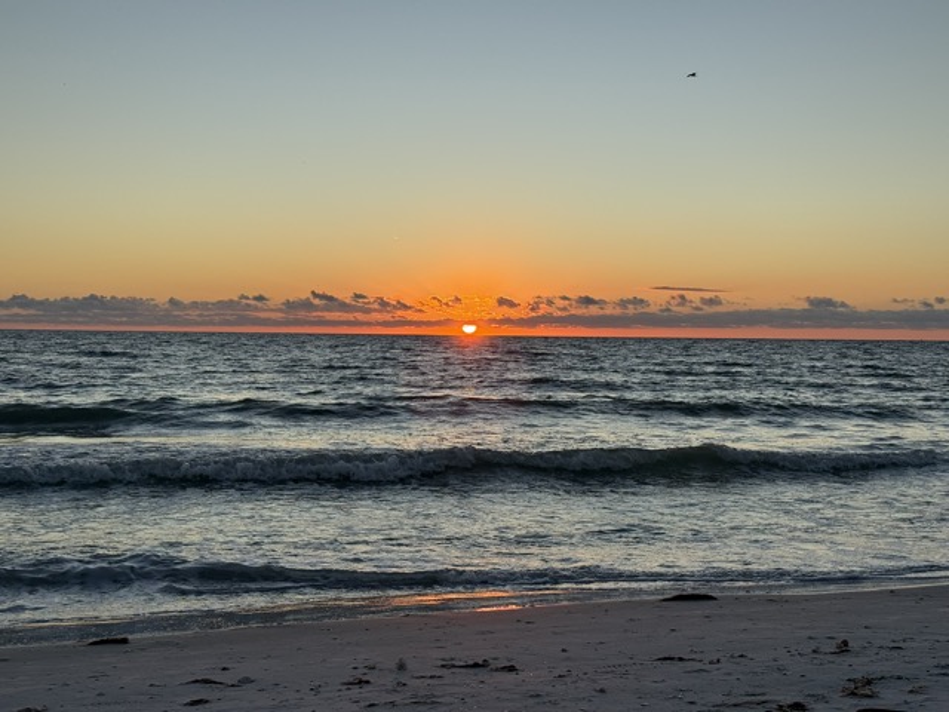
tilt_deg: -0.5
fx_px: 1316
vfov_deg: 30.3
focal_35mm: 48
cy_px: 356
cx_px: 474
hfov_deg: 39.7
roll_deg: -0.4
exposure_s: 1/2208
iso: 64
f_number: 1.78
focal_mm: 6.76
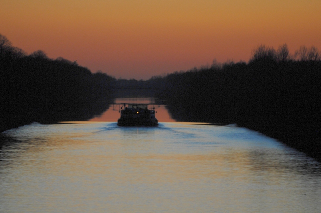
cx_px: 135
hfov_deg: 5.4
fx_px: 3402
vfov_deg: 3.6
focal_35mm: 382
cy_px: 118
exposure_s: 1/10
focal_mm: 200
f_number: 2.8
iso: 320
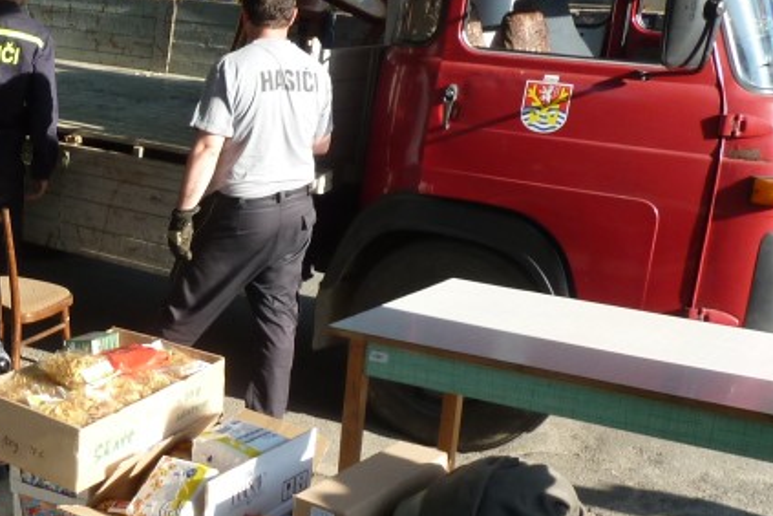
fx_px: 1353
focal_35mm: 63
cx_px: -117
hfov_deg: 28.4
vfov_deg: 21.4
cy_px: 370
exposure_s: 1/125
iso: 80
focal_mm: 4.1
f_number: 4
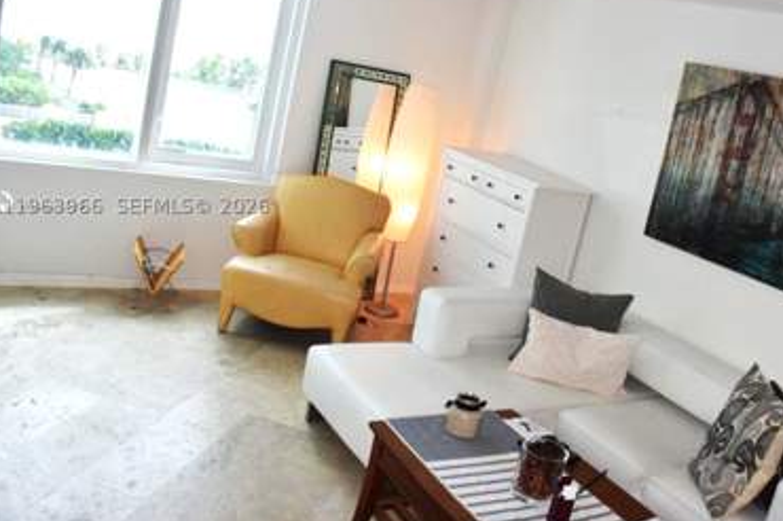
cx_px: 491
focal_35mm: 35
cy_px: 204
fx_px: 761
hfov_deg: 53.8
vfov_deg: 37.6
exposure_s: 1/125
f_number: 5.6
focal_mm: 18
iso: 500
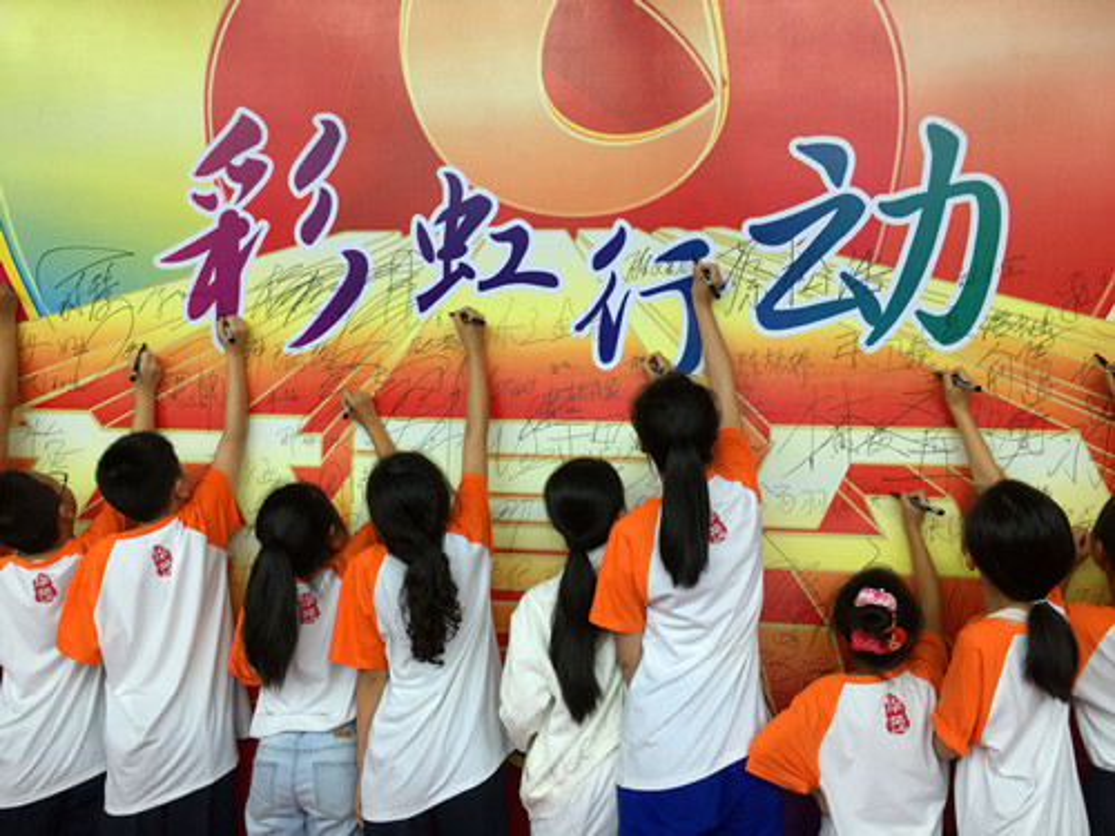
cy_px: 418
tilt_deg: +2.6
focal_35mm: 29
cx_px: 558
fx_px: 934
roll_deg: -4.0
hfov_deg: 61.7
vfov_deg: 48.2
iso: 40
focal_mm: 4.15
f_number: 2.2
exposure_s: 1/17
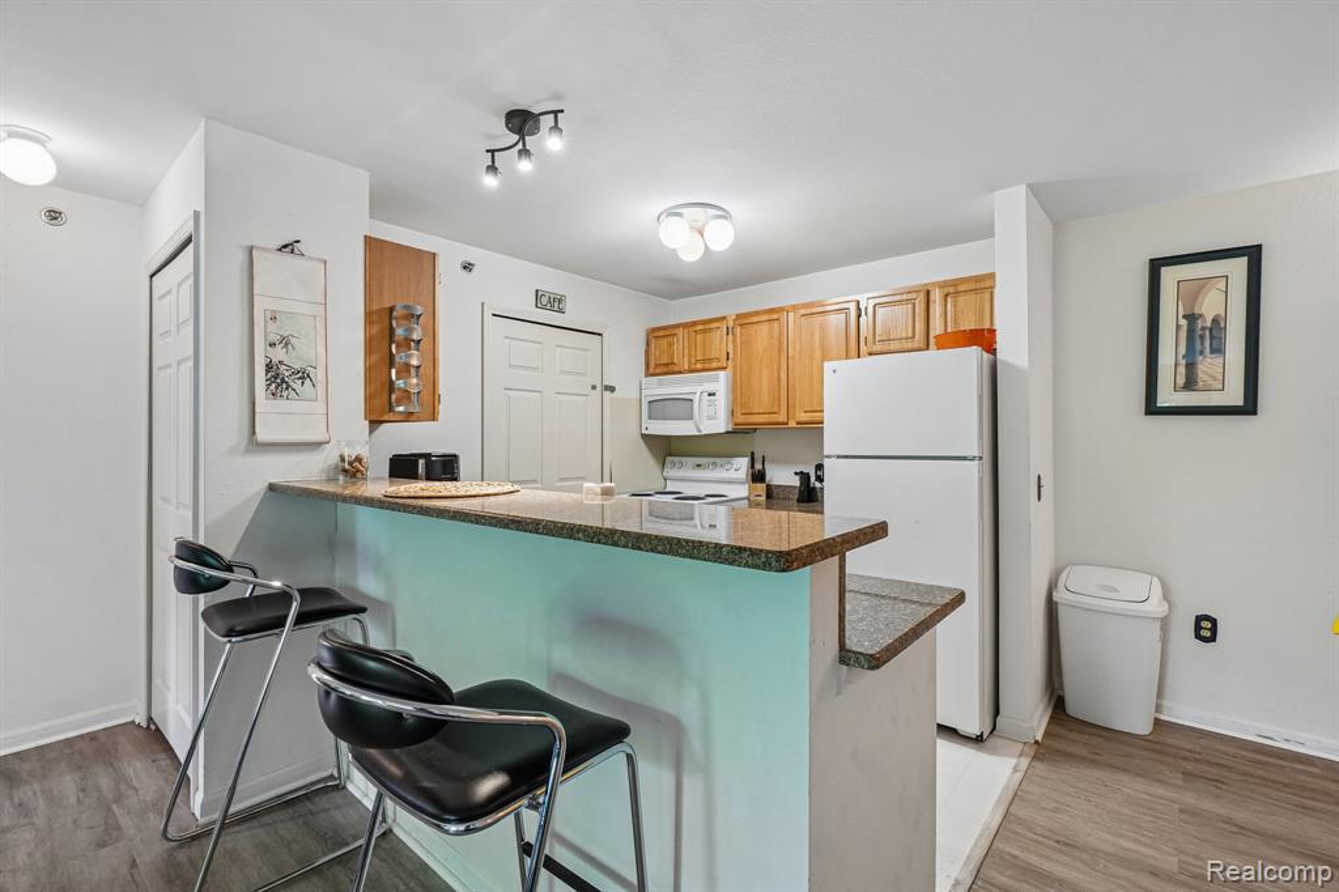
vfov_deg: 77.3
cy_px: 446
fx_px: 558
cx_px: 670
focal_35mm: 15
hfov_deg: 100.4
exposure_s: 1/8
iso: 400
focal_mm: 10
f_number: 8
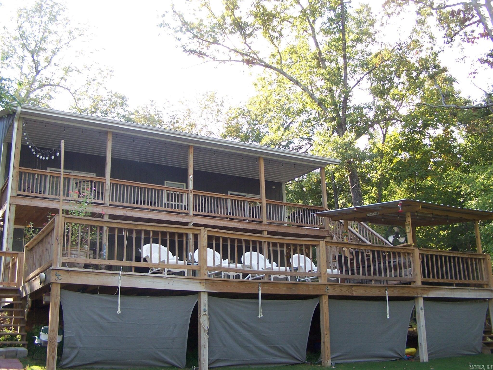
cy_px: 185
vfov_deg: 37.7
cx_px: 246
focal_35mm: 38
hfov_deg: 49.0
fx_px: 541
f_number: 2.8
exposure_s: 1/125
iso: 80
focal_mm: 6.3
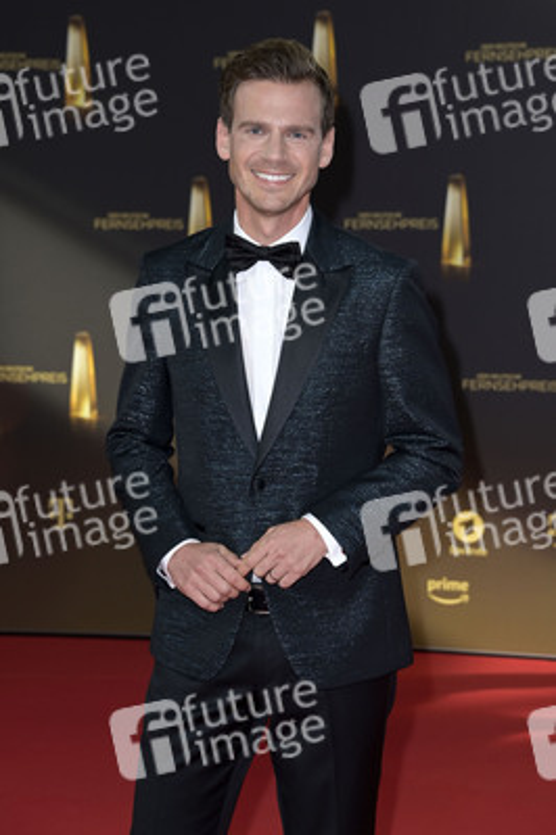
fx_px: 2274
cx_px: 278
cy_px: 418
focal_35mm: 98
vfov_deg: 20.8
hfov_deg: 13.9
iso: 800
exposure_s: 1/250
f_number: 6.3
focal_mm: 98
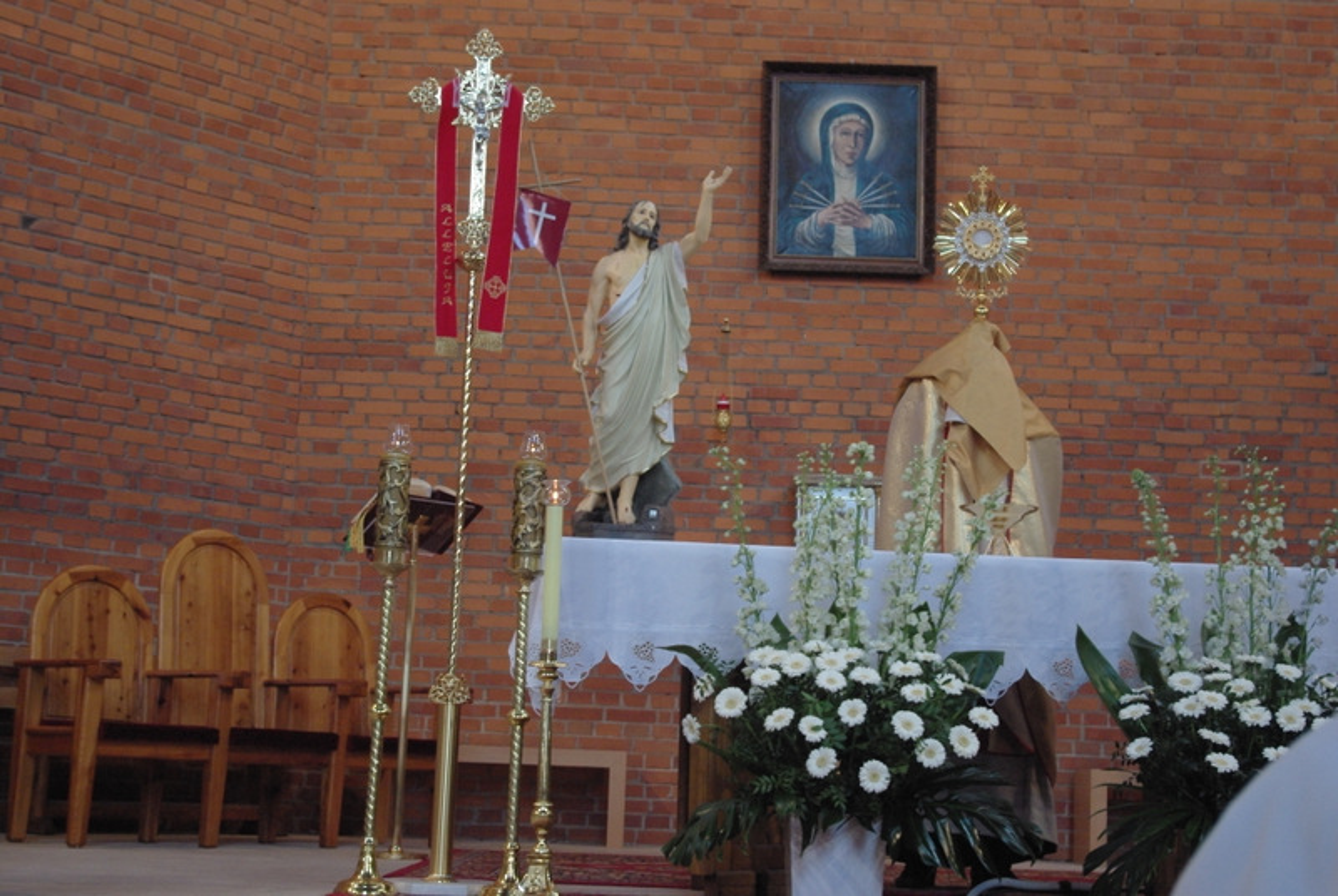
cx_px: 669
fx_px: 2122
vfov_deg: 23.9
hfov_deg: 35.0
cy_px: 448
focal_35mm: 57
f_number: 4.5
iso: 1100
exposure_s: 1/30
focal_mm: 38
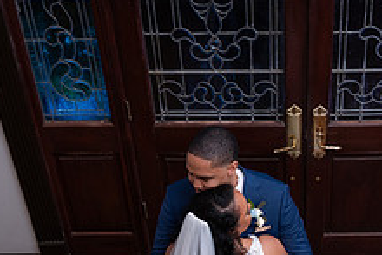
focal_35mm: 79
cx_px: 271
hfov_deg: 25.4
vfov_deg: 16.9
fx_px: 839
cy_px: 264
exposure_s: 1/200
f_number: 4
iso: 1250
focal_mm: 30
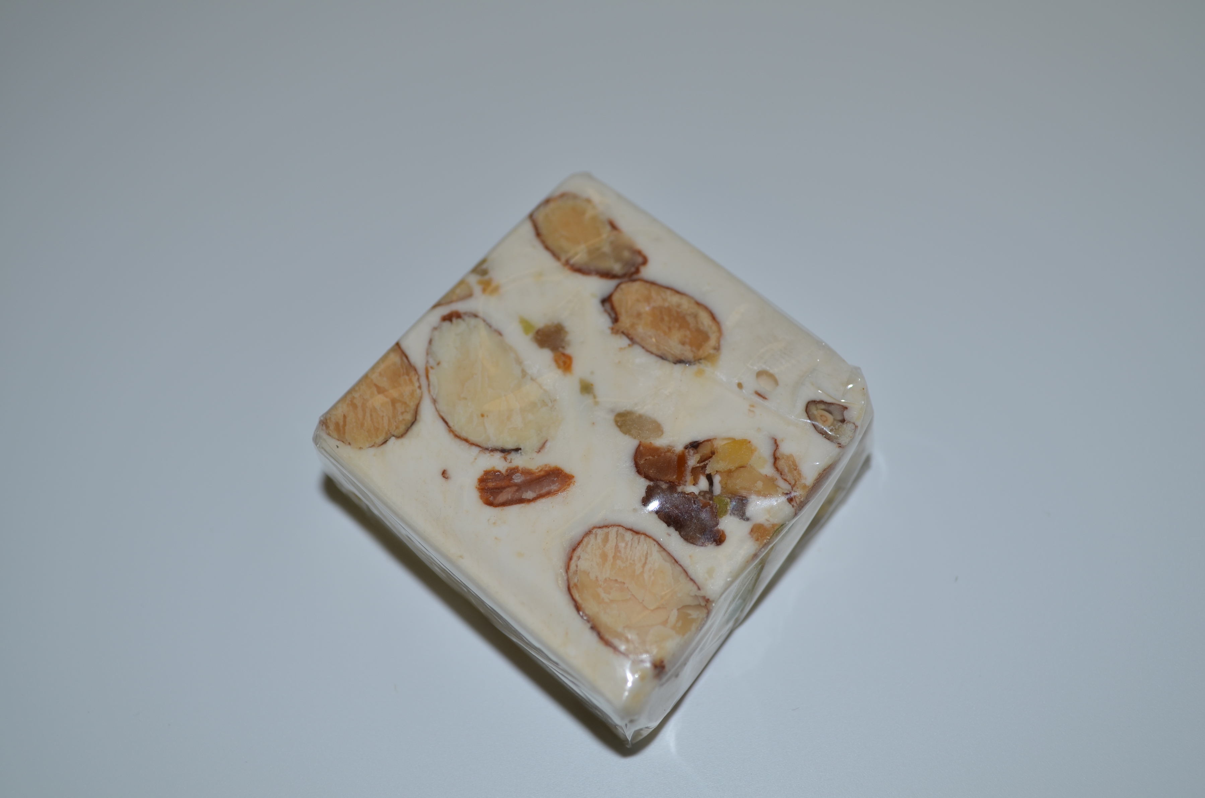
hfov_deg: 37.9
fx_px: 1754
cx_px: 602
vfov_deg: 25.6
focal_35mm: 52
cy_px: 399
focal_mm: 35
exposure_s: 1/60
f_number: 5
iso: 100
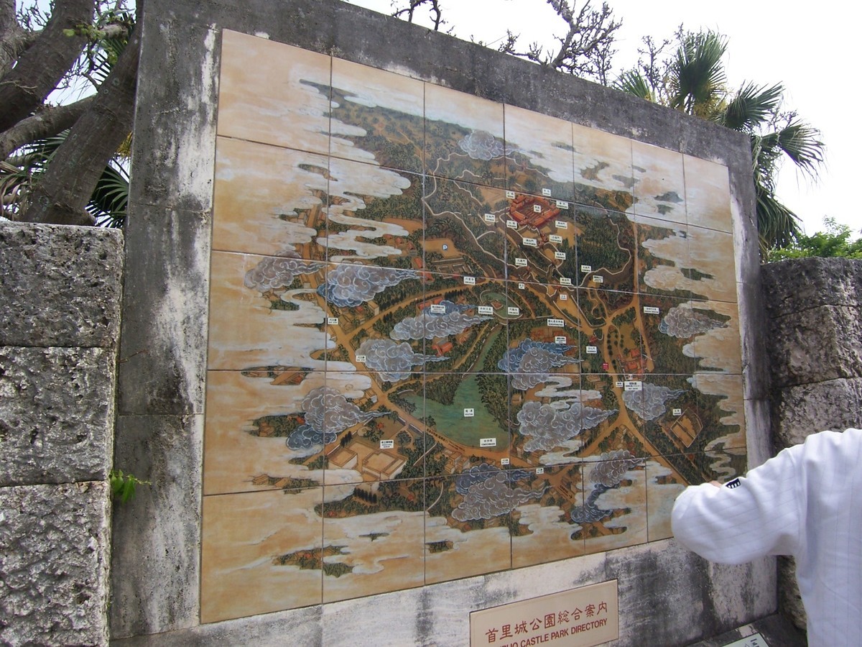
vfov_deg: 58.9
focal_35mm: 23
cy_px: 324
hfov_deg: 73.9
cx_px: 431
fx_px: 573
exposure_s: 1/250
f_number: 5.6
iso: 64
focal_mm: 3.8
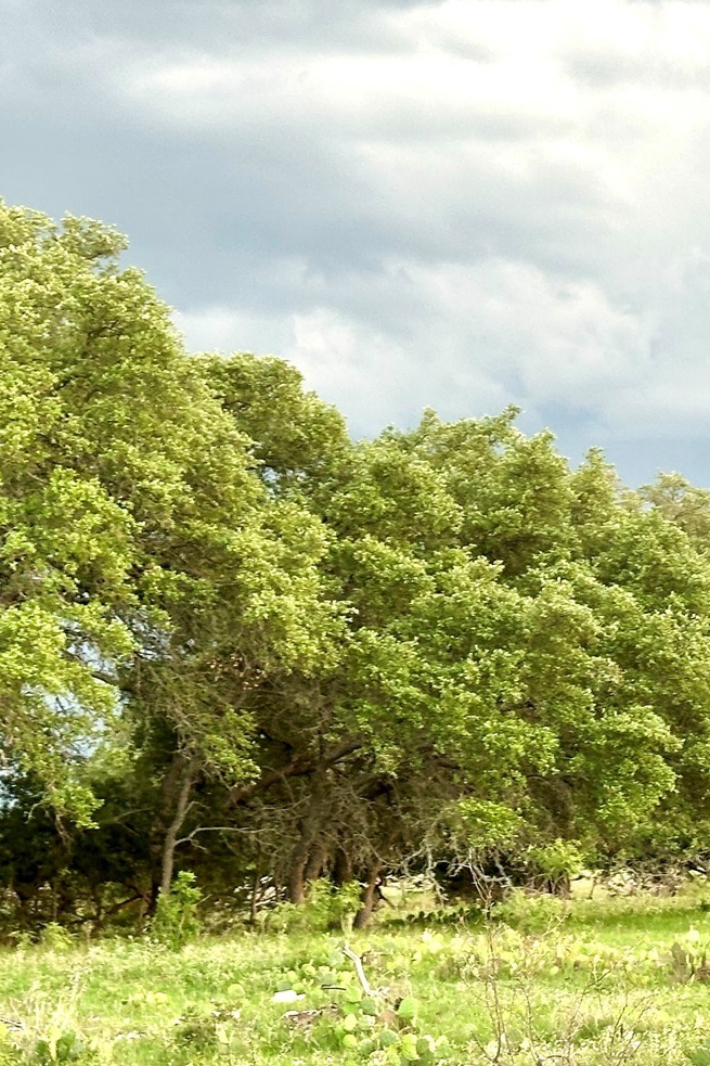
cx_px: 567
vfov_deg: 19.6
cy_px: 657
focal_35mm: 104
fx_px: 3078
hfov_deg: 13.1
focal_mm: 6.86
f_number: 1.78
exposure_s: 1/121
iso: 50
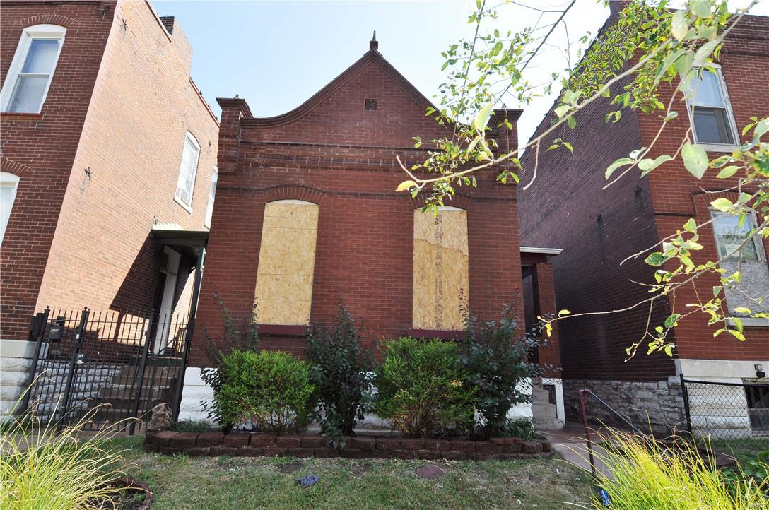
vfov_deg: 67.2
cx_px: 384
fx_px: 384
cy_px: 255
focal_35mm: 18
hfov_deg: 90.1
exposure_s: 1/200
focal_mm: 12
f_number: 9
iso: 200
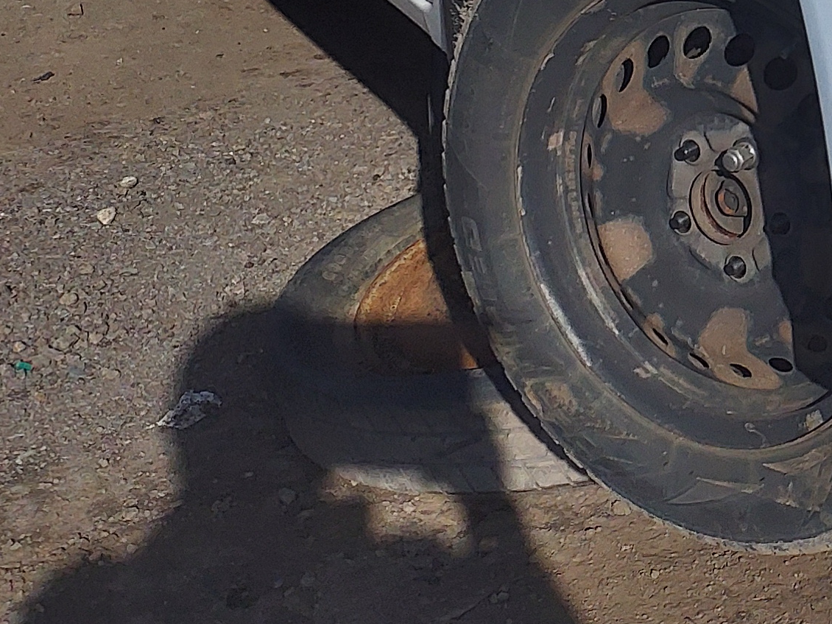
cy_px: -218
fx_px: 2283
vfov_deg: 14.8
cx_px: 1162
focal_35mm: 95
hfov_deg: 18.8
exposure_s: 1/2200
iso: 40
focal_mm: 3.58
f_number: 1.9
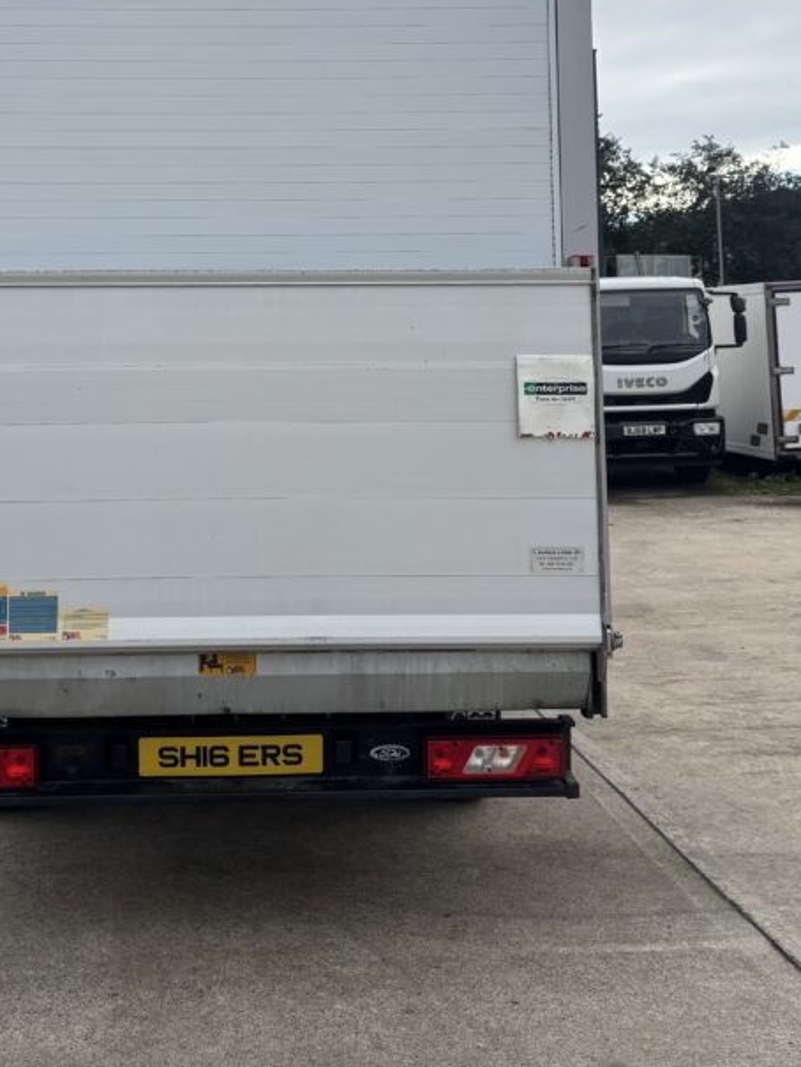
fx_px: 1357
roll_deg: +1.8
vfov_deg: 41.9
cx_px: 279
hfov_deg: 32.7
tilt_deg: +5.4
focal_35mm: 44
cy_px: 289
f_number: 1.6
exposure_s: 1/1543
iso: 50
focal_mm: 5.96
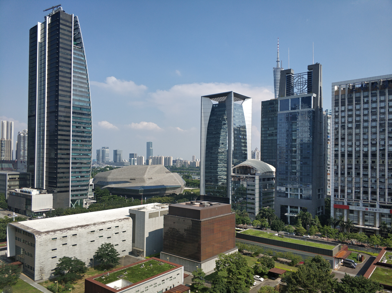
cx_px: 196
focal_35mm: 27
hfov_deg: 65.4
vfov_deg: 51.3
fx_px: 305
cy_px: 146
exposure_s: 1/1646
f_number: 1.8
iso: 101
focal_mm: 3.82
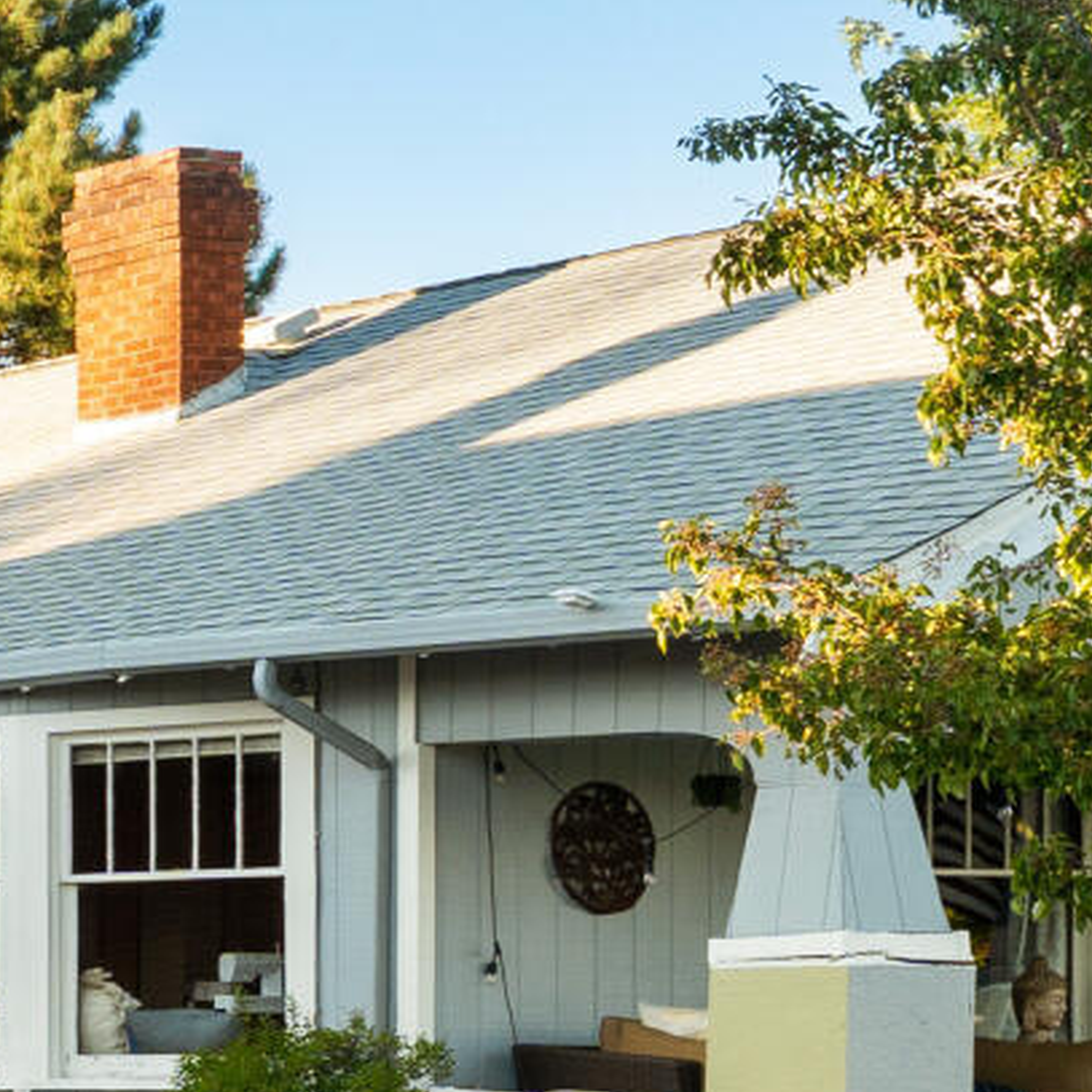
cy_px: 1068
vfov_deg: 14.1
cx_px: -2214
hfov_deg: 10.3
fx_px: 4359
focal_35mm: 122
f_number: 9
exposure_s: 1/30
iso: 100
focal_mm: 19.5
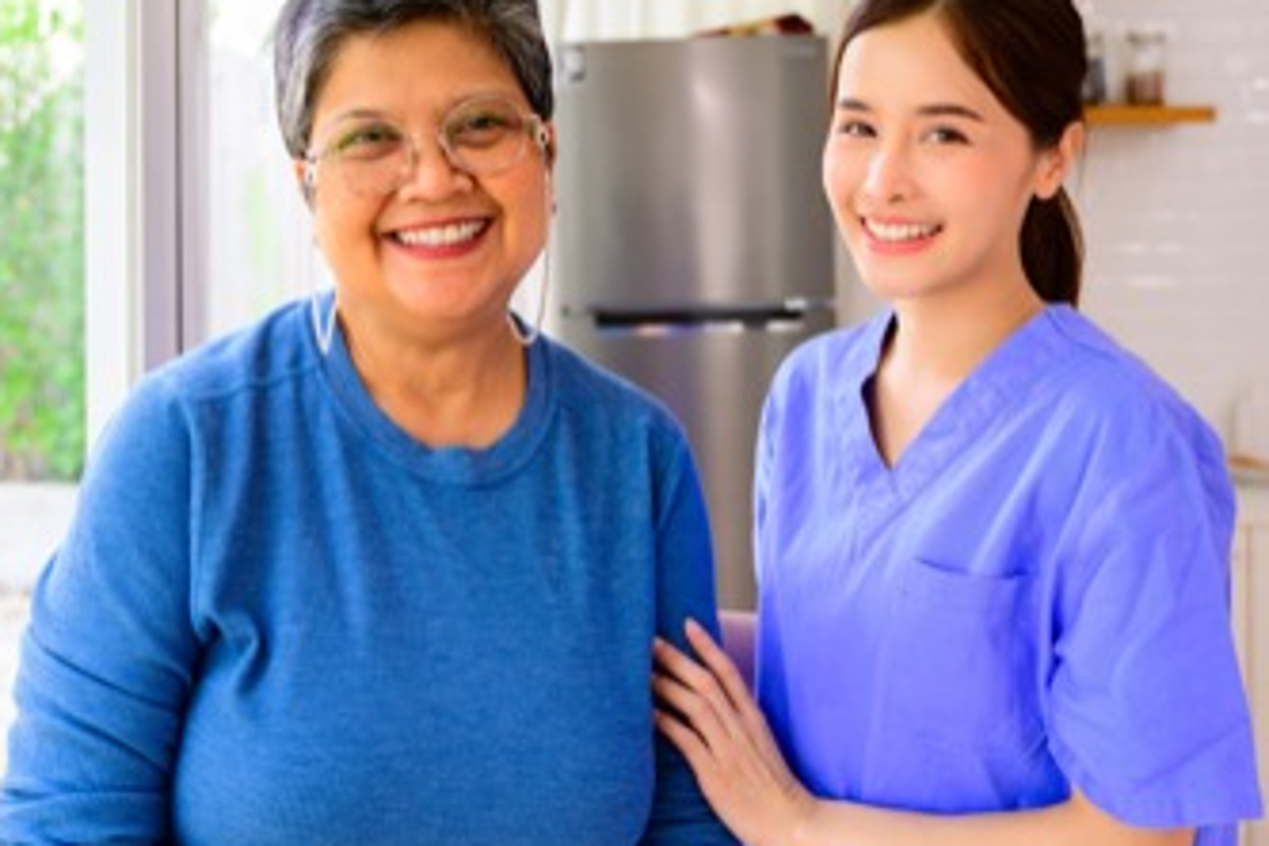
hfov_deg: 46.3
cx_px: 716
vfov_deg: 31.9
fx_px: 1480
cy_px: 372
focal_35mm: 42
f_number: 2.8
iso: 720
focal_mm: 28
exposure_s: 1/400
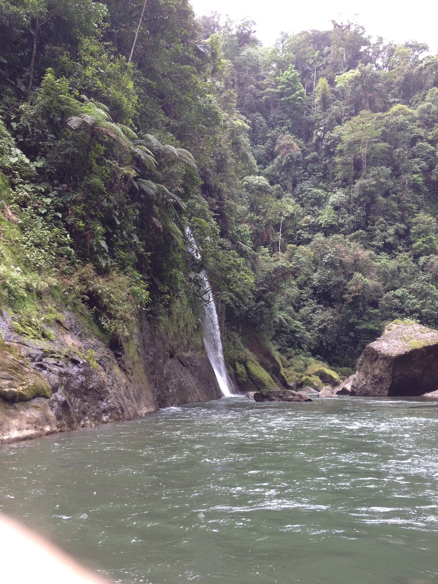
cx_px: 219
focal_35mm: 35
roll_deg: +2.9
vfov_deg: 52.6
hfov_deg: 40.7
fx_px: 590
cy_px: 292
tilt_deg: +7.5
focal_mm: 4.28
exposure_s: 1/165
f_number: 2.4
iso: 50
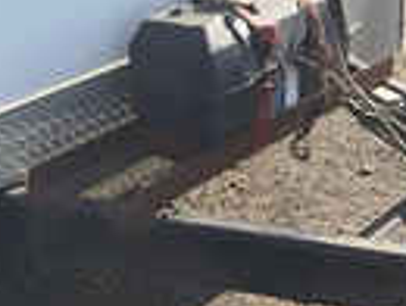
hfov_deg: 21.2
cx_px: 0
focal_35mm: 89
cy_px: -112
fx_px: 1046
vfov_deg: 15.7
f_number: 1.8
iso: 25
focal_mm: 3
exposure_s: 1/1076
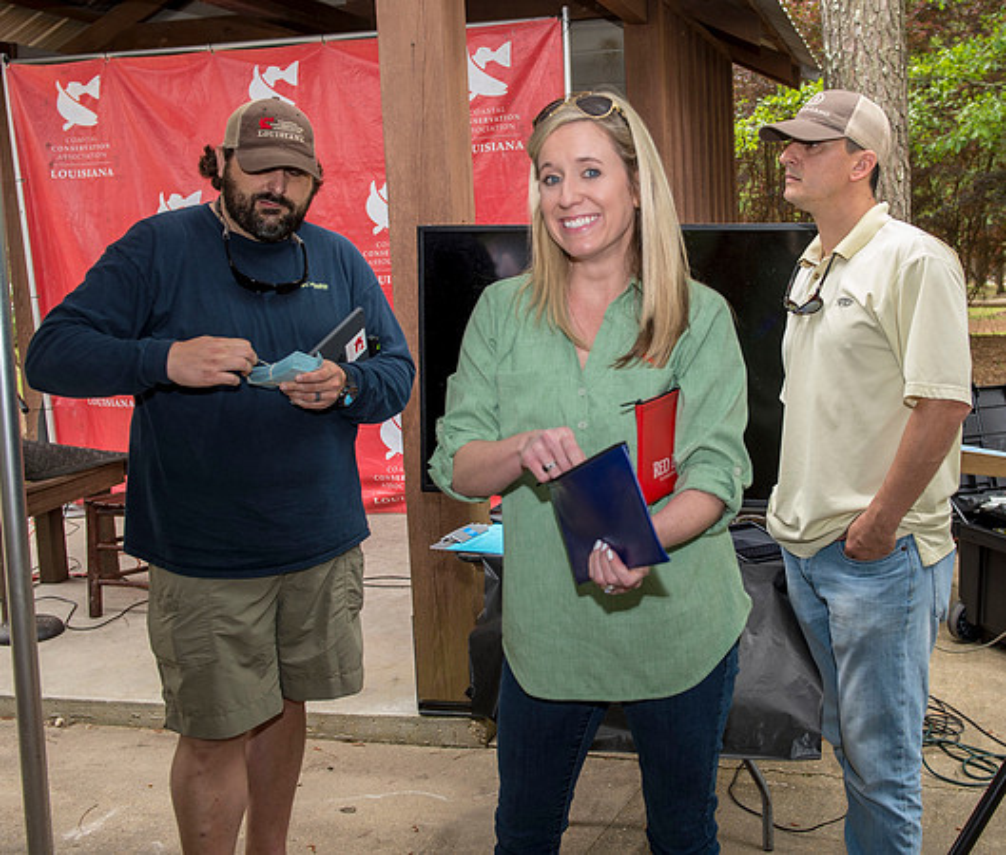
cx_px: 625
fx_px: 1264
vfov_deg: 37.3
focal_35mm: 41
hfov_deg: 43.1
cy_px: 367
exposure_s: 1/200
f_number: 5
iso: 500
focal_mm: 31
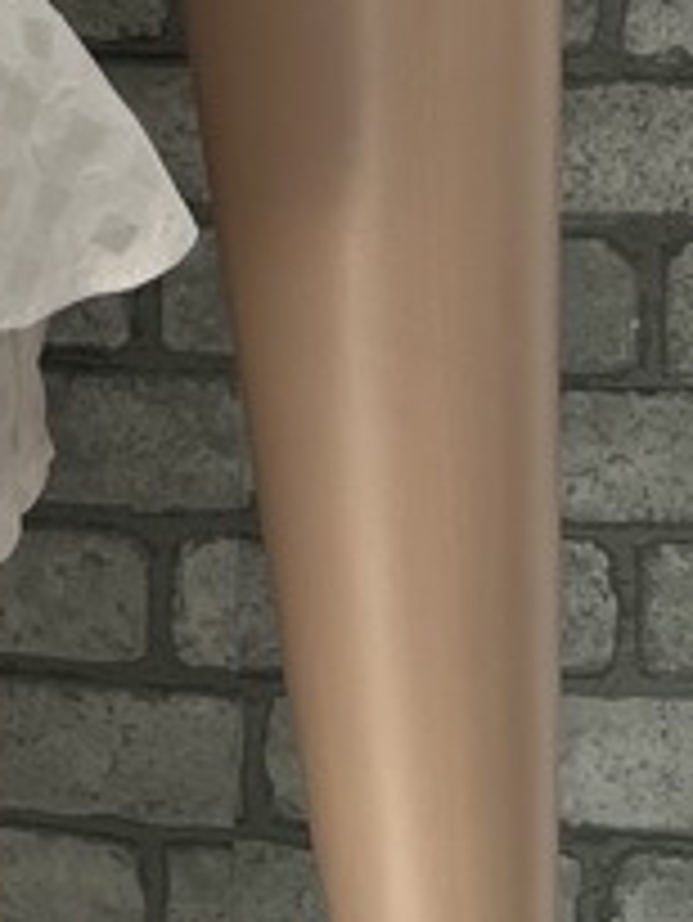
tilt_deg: -10.1
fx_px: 3386
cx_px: -540
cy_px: -940
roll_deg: +1.2
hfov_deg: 10.9
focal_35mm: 127
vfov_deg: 13.3
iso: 50
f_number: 1.6
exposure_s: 1/574
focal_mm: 5.1
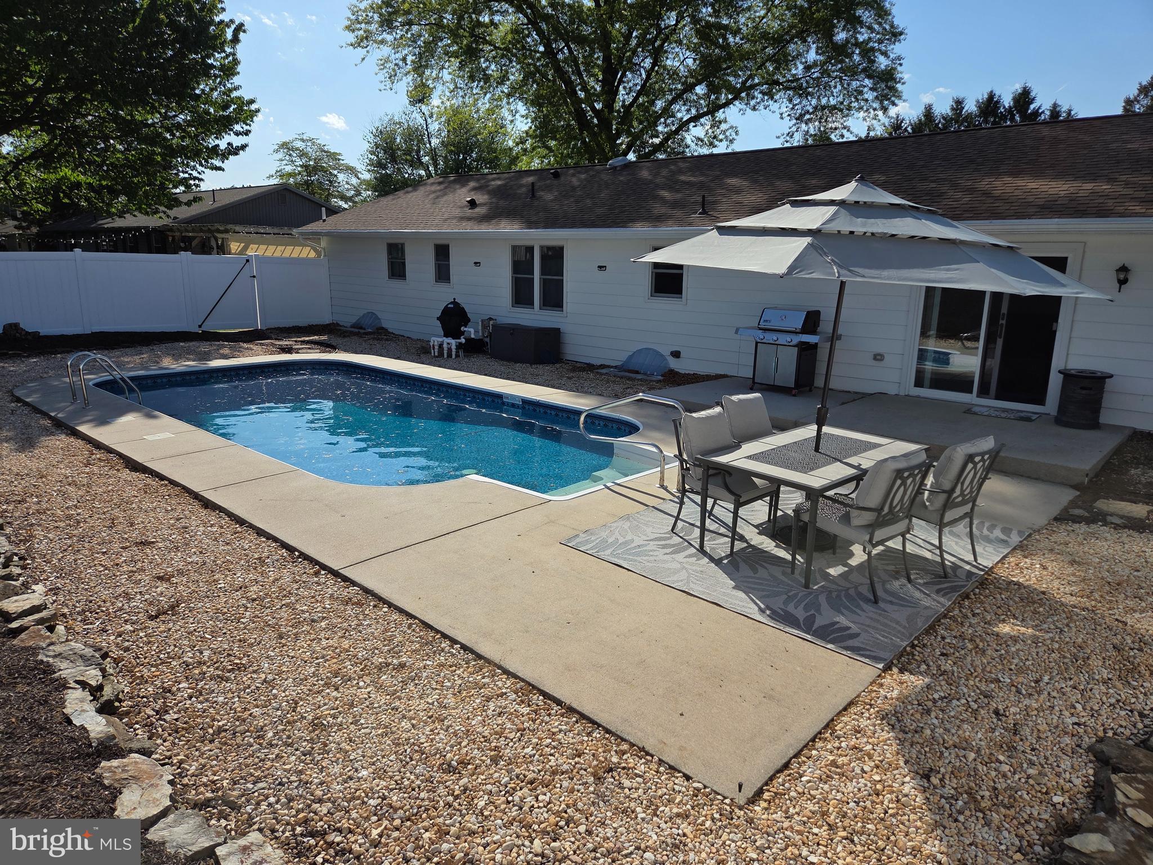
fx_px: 766
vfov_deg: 58.9
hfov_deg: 73.9
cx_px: 576
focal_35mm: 23
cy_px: 432
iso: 80
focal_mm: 5.4
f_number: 1.8
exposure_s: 1/6839
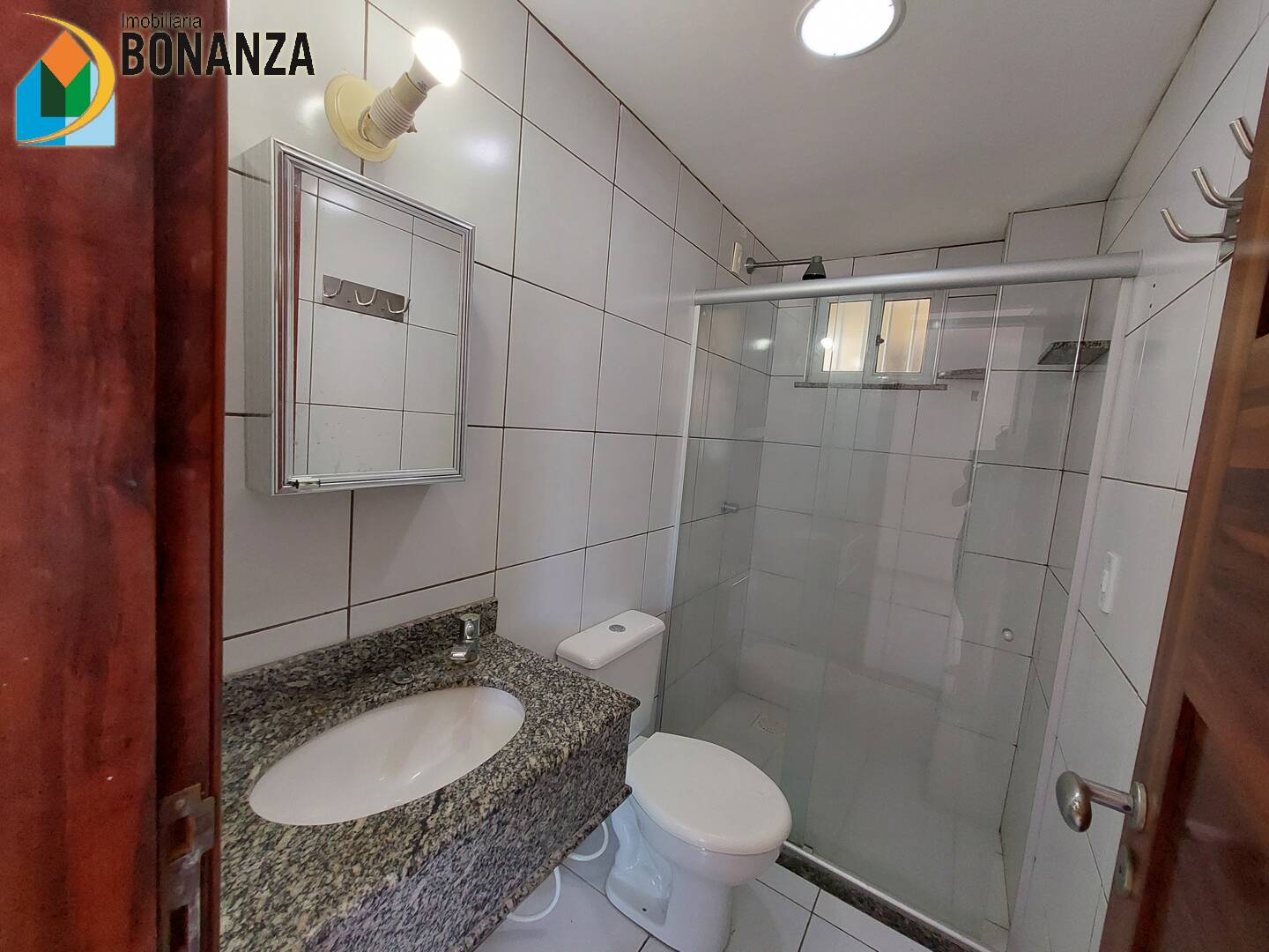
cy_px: 476
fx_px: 477
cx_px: 634
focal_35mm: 13
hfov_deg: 106.2
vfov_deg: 89.9
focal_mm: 1.74
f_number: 2.2
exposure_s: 1/60
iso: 200
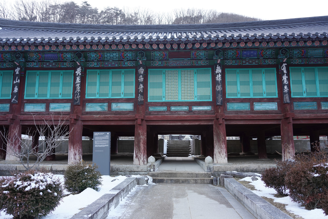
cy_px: 110
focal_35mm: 31
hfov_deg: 60.3
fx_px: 282
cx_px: 164
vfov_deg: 42.3
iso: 250
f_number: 4.5
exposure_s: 1/100
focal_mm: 31
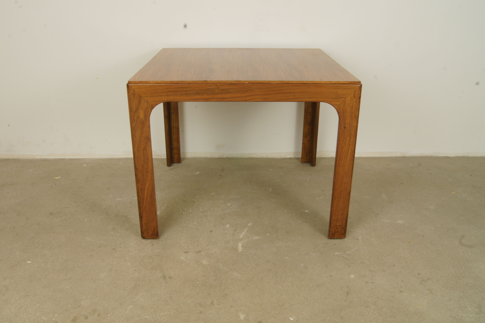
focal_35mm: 82
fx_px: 1111
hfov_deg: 24.6
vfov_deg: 16.5
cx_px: 242
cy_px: 162
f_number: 32
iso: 200
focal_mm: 55
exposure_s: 1/1.25
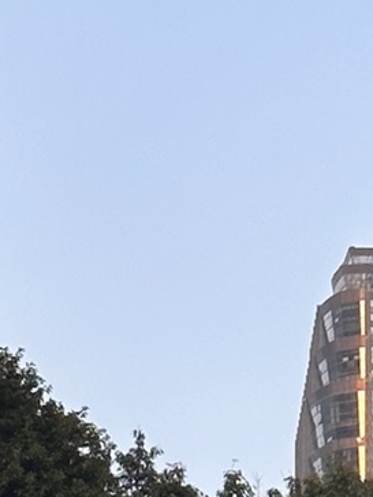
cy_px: 214
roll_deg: -0.1
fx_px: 3793
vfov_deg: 7.5
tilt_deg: +23.0
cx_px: 242
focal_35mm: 264
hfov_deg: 5.6
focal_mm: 6.86
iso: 64
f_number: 1.78
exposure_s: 1/668
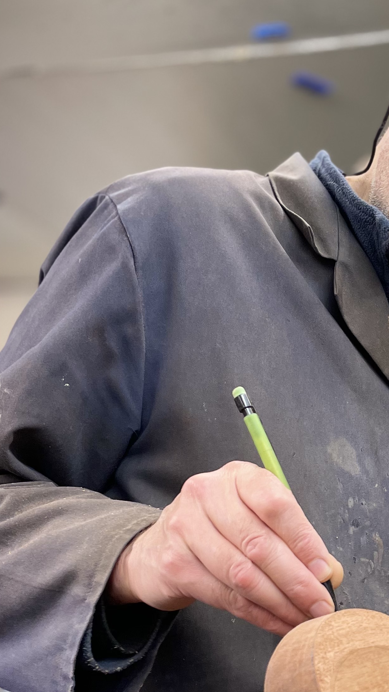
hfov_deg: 21.5
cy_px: 519
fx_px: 954
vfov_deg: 38.8
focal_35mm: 52
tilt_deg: +7.9
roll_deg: -0.7
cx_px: 457
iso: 64
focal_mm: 4.2
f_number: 1.6
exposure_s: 1/50
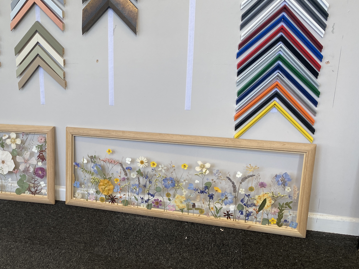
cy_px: 147
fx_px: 425
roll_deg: +1.5
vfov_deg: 35.1
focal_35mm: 41
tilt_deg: -17.3
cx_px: 86
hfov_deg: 44.2
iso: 40
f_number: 1.8
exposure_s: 1/100
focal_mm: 4.25
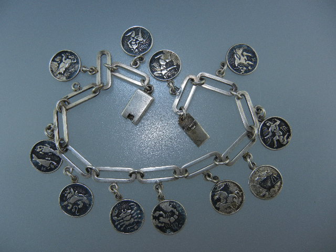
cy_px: 126
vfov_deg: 41.8
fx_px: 330
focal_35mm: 34
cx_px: 168
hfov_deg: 54.0
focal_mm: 6.2
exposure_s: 1/30
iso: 200
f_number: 3.6
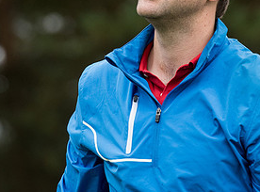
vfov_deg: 2.5
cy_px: 54
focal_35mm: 583
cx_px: 143
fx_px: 4356
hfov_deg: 3.4
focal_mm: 200
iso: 1000
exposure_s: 1/1000
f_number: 4
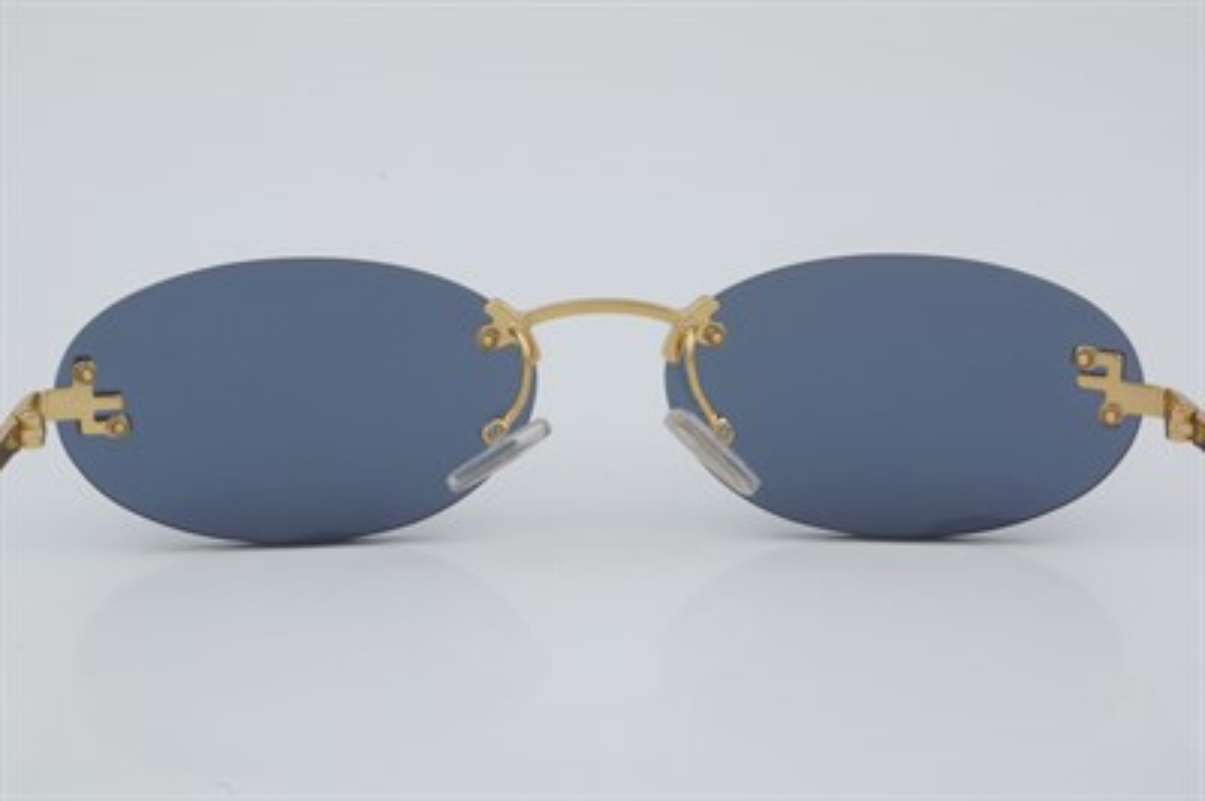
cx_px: 602
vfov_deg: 16.5
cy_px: 400
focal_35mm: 82
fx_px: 2759
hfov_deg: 24.6
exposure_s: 1/3
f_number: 32
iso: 100
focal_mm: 55
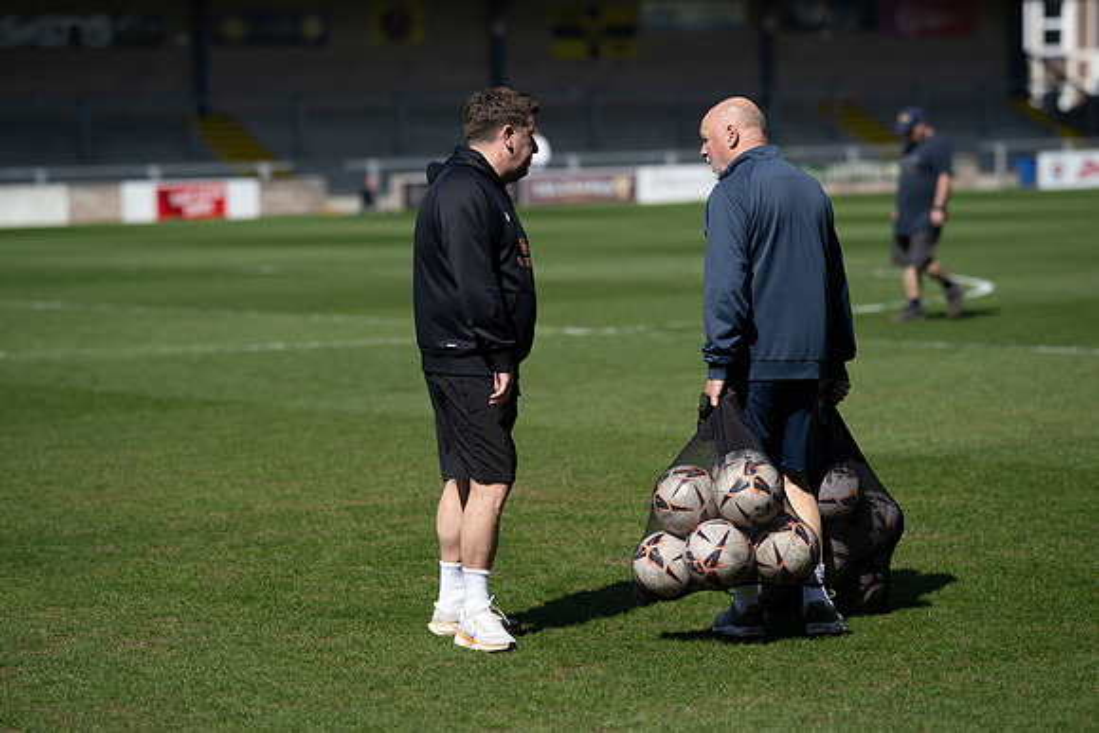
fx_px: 4122
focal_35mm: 135
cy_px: 366
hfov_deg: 15.2
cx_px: 550
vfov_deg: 10.2
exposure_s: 1/800
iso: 32
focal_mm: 135
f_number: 2.8
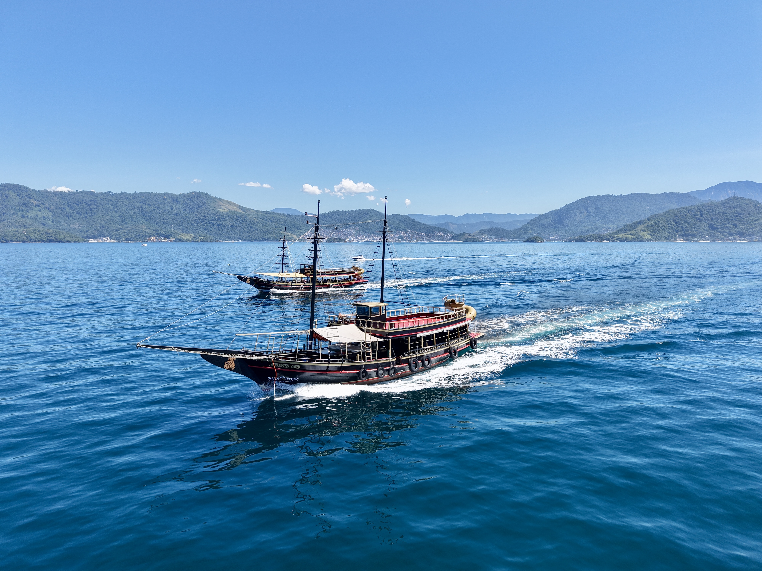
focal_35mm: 24
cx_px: 381
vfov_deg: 56.8
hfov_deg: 71.6
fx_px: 528
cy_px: 286
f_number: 1.8
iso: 150
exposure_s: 1/2500
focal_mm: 8.67
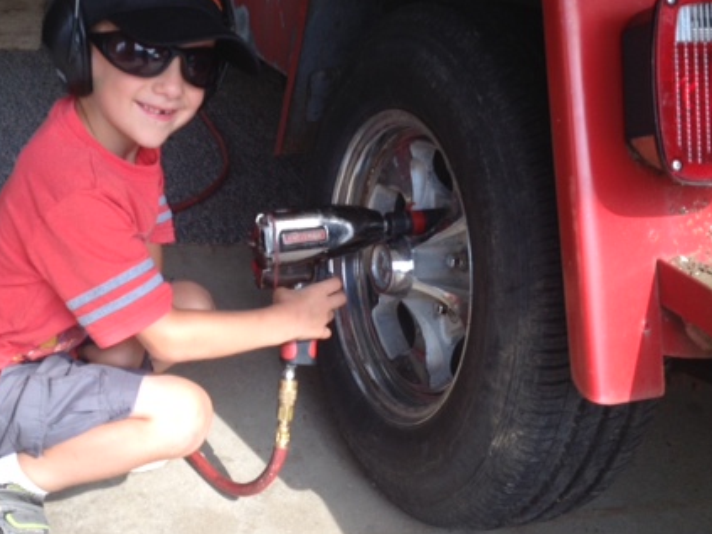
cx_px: 251
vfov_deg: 27.5
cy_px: 256
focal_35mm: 53
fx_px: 1090
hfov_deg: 35.9
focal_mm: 4.28
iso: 50
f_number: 2.4
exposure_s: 1/334
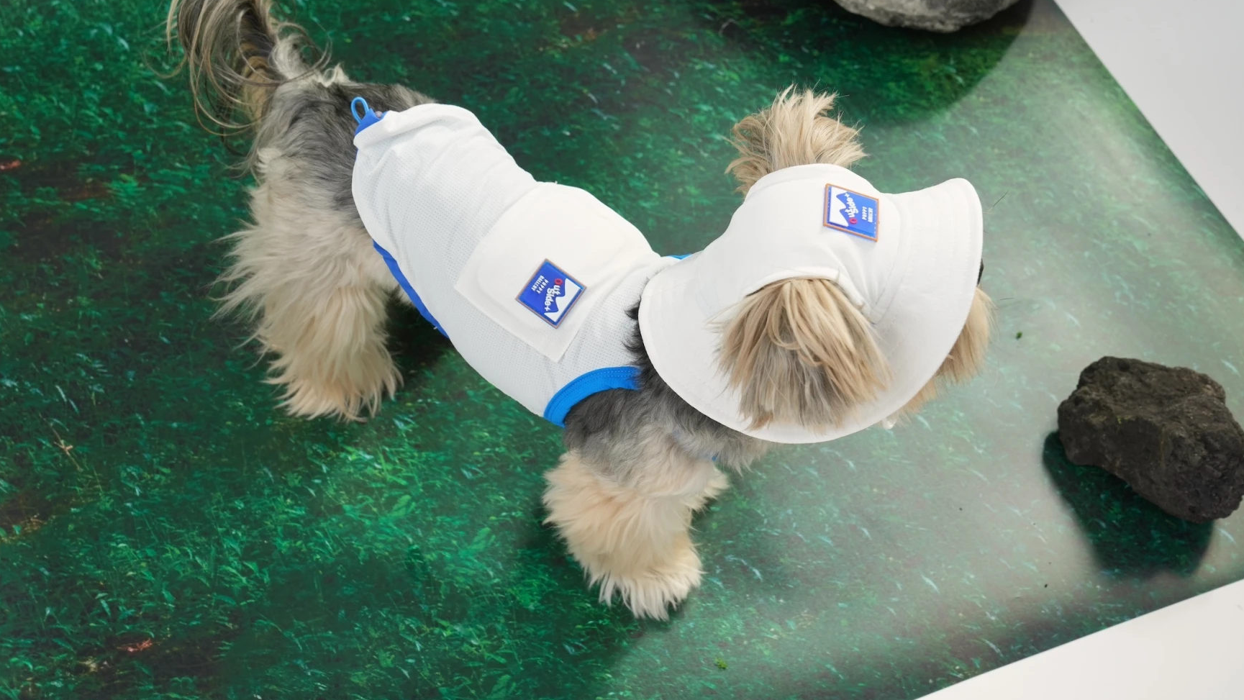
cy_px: 260
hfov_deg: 36.6
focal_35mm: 57
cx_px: 574
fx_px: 1880
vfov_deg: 21.0
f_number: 7.1
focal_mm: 49
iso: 400
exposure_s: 1/160
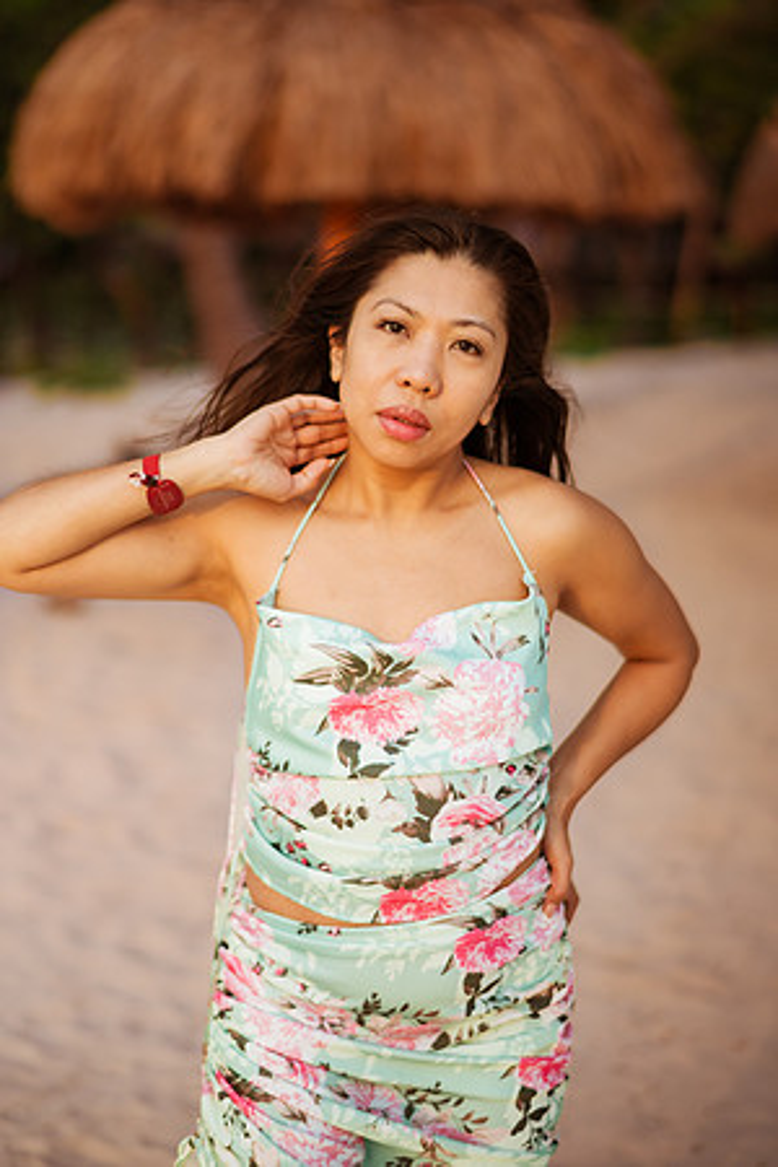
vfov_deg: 34.5
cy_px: 584
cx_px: 389
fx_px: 1880
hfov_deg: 23.4
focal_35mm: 58
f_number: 1.4
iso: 640
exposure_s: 1/8000
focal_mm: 58
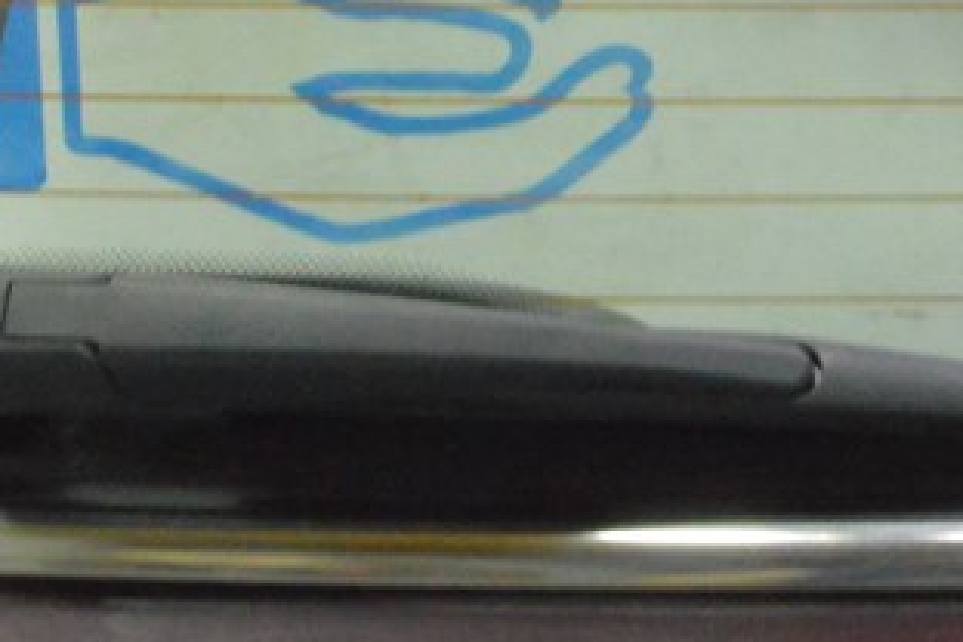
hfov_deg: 16.9
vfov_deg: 11.4
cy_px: -110
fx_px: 3156
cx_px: 988
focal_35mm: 118
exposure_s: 1/20
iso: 6400
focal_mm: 24
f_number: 20
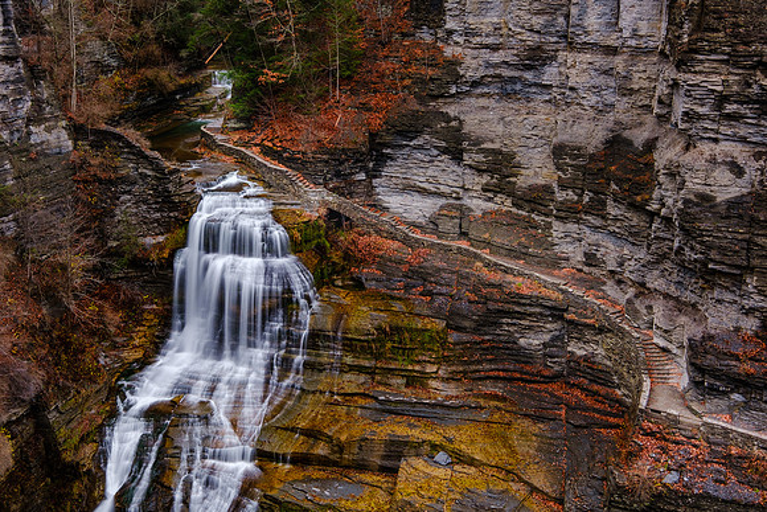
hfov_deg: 46.6
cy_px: 297
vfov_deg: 32.0
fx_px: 890
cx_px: 354
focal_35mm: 42
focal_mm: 24
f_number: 8
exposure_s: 1
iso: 160
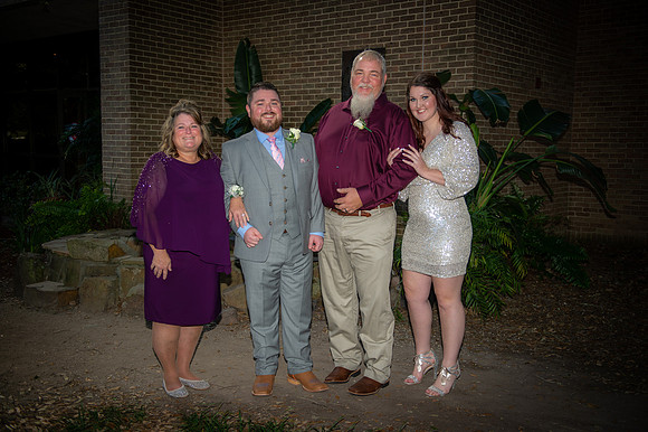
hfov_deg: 50.7
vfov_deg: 35.0
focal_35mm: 38
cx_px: 324
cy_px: 216
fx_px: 684
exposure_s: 1/250
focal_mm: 38
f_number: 2.8
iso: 64
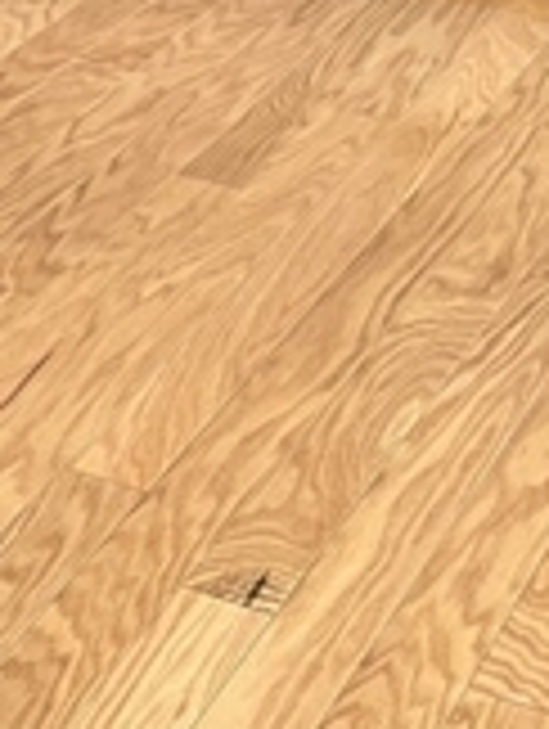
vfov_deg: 14.8
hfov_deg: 11.9
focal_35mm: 123
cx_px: -76
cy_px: -369
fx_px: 2594
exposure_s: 1/121
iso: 80
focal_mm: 5.7
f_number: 1.5
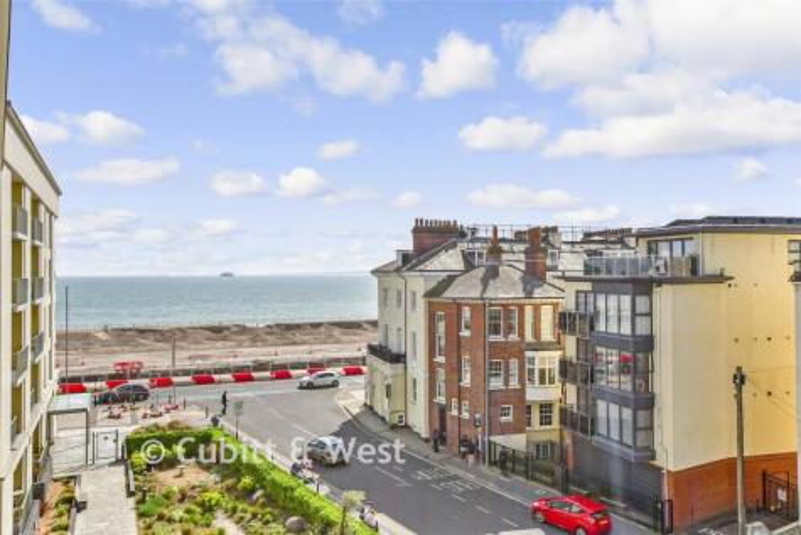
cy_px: 268
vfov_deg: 43.6
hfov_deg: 61.9
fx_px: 668
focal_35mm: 30
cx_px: 400
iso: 320
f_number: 8
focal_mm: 20
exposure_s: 1/800
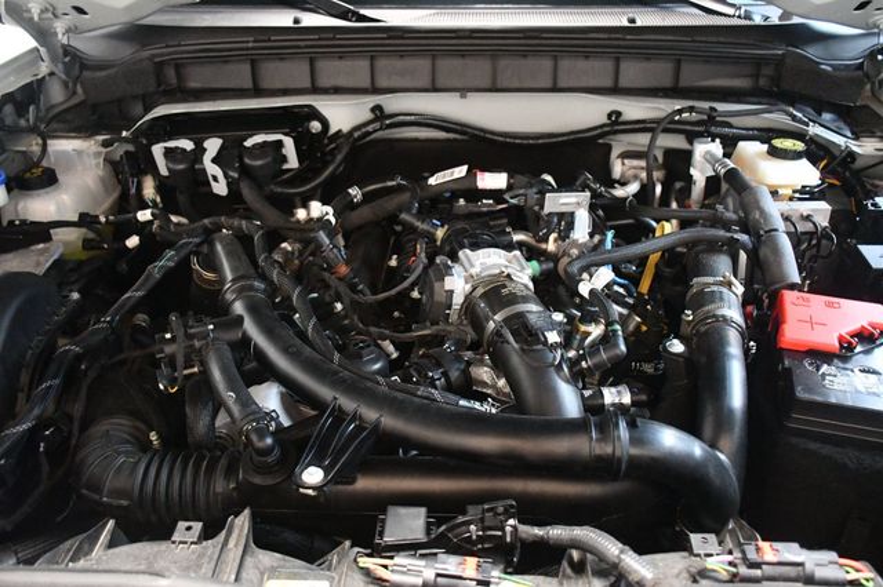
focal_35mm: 33
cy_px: 294
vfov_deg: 39.9
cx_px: 442
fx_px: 809
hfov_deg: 57.2
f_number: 3.5
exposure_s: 1/60
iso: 10000
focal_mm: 22
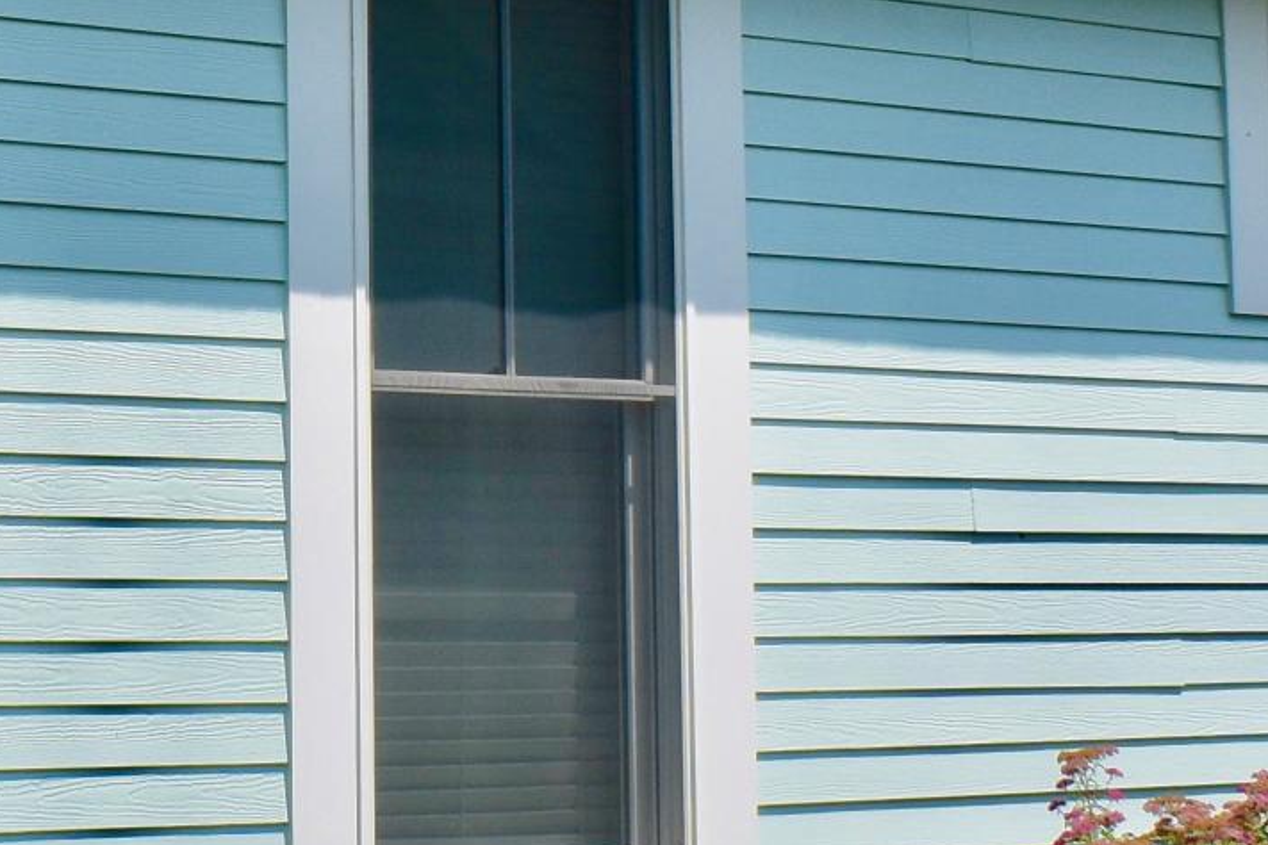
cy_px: 12
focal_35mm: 114
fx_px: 4015
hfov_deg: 17.5
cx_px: -46
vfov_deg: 11.9
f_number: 11
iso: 320
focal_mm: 18
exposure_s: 1/500
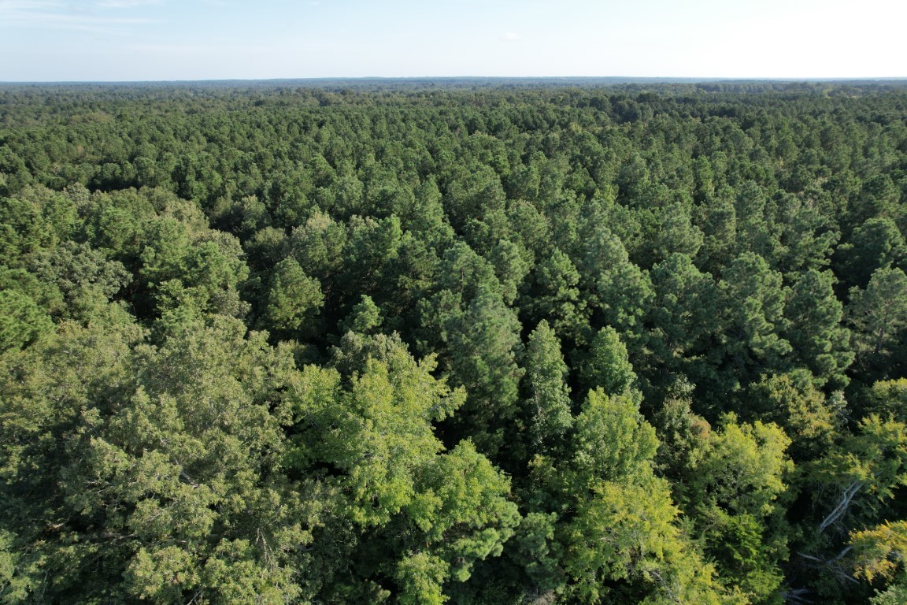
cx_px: 454
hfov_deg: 78.6
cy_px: 302
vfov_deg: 57.2
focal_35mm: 22
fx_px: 554
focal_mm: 8.38
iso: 100
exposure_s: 1/800
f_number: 2.8
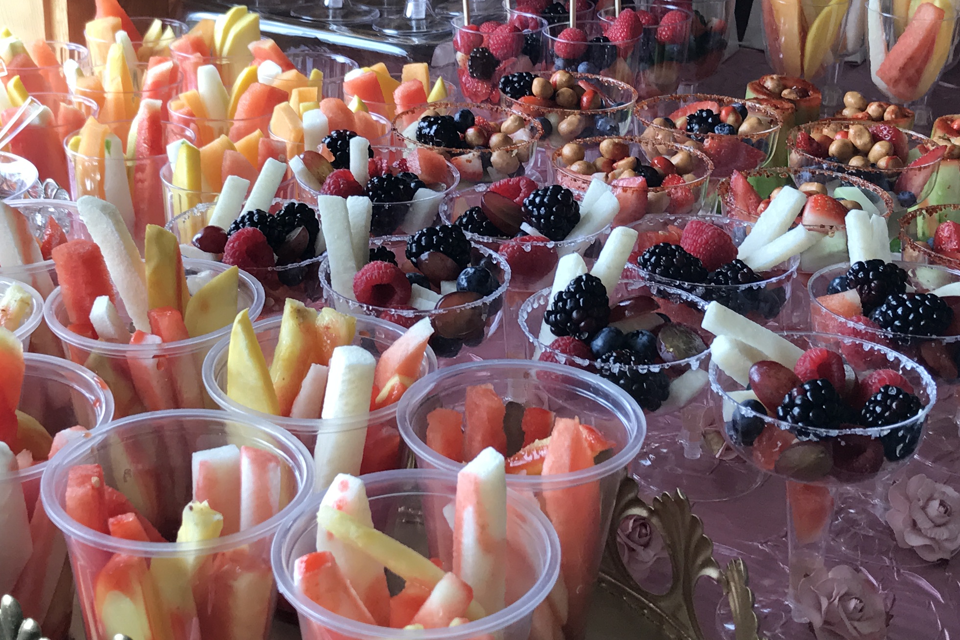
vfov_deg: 22.2
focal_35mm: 60
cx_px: 455
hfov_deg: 33.4
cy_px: 102
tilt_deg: -16.0
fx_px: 1600
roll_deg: -1.1
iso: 25
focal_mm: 3.99
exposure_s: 1/60
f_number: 1.8
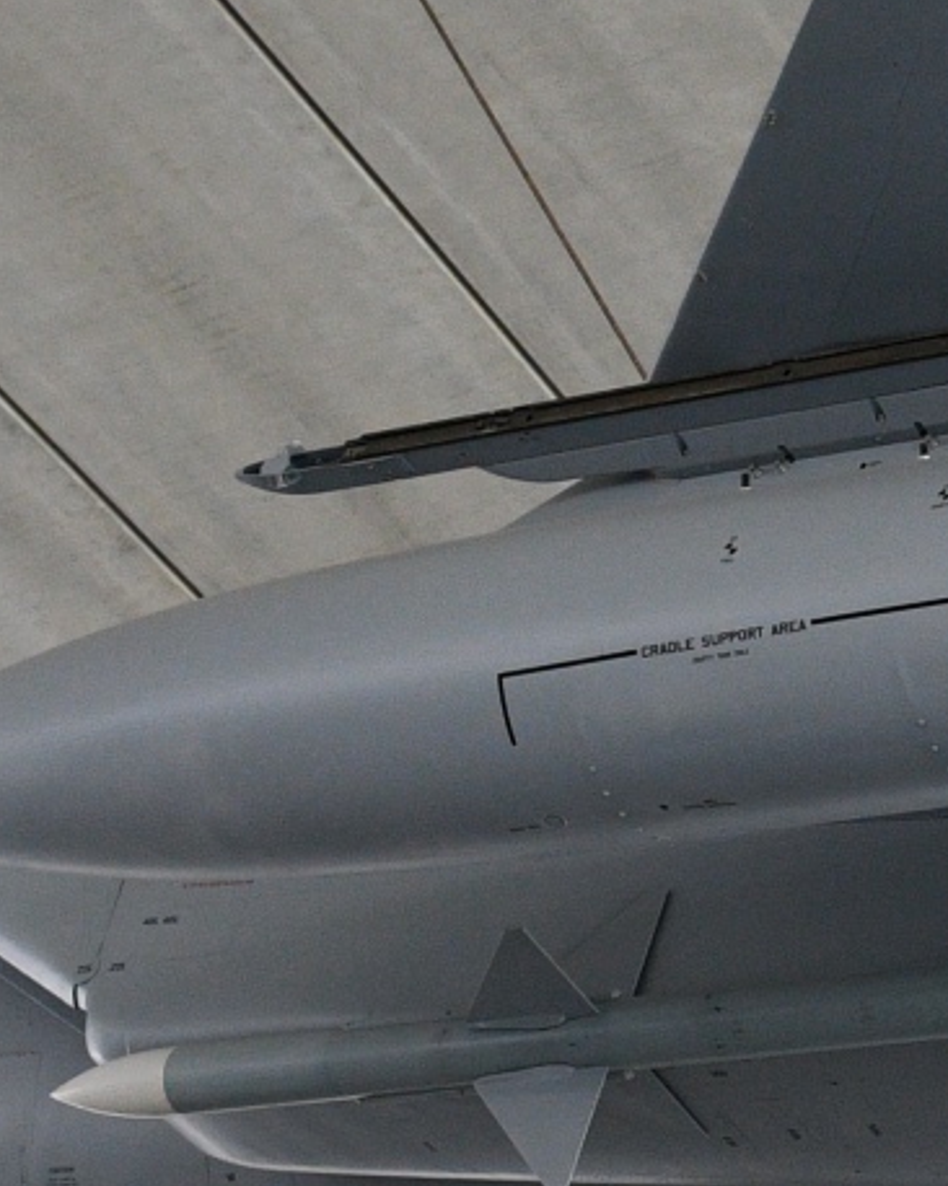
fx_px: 4141
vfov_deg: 16.3
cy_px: 567
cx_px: 1733
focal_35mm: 118
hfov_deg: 12.0
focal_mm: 16
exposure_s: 1/60
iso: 1000
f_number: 4
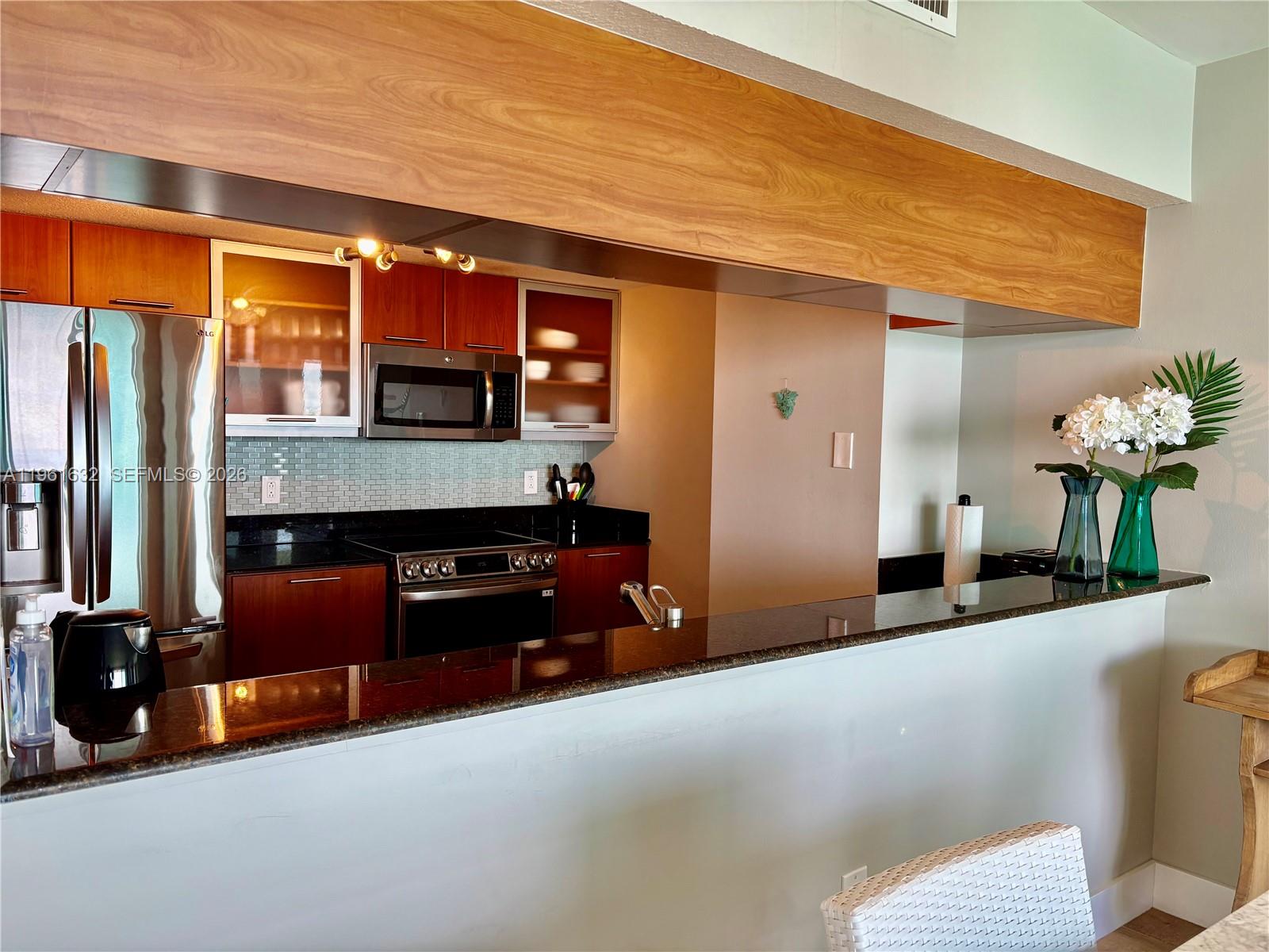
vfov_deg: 53.1
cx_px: 634
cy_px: 476
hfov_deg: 67.3
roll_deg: -0.8
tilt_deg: -3.9
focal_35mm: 26
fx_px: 953
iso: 100
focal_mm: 5.96
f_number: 1.6
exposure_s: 1/120
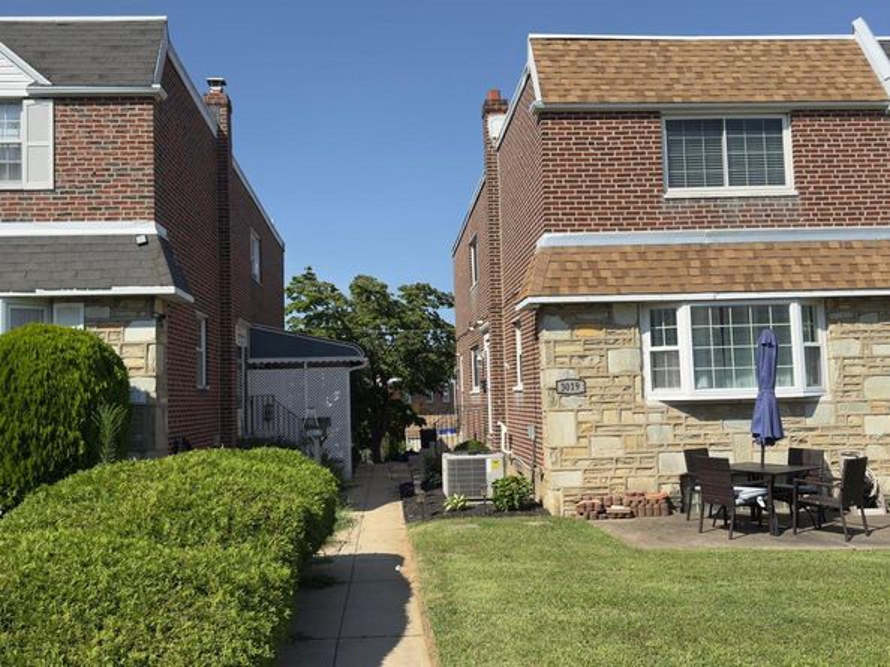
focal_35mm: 24
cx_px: 445
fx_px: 617
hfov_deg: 71.6
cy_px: 334
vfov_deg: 56.8
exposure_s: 1/5618
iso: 100
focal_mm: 6.76
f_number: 1.78
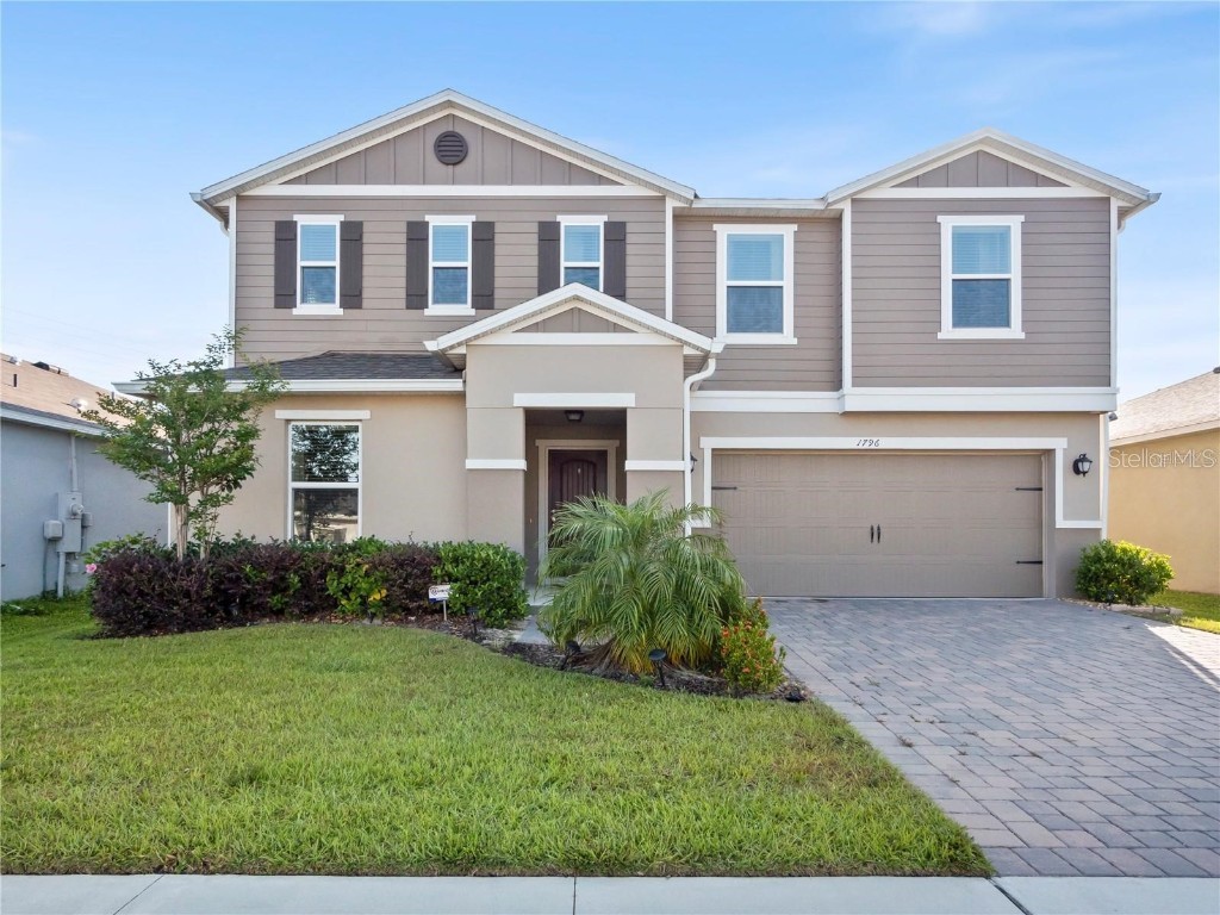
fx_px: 705
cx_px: 610
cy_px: 458
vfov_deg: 66.0
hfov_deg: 81.7
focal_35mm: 20
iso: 200
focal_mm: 10
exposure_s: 1/500
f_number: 8
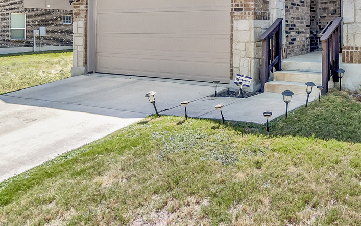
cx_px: 323
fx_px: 344
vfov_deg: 34.8
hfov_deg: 49.4
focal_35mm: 35
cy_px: 35
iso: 640
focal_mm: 10
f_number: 9
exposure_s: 1/500
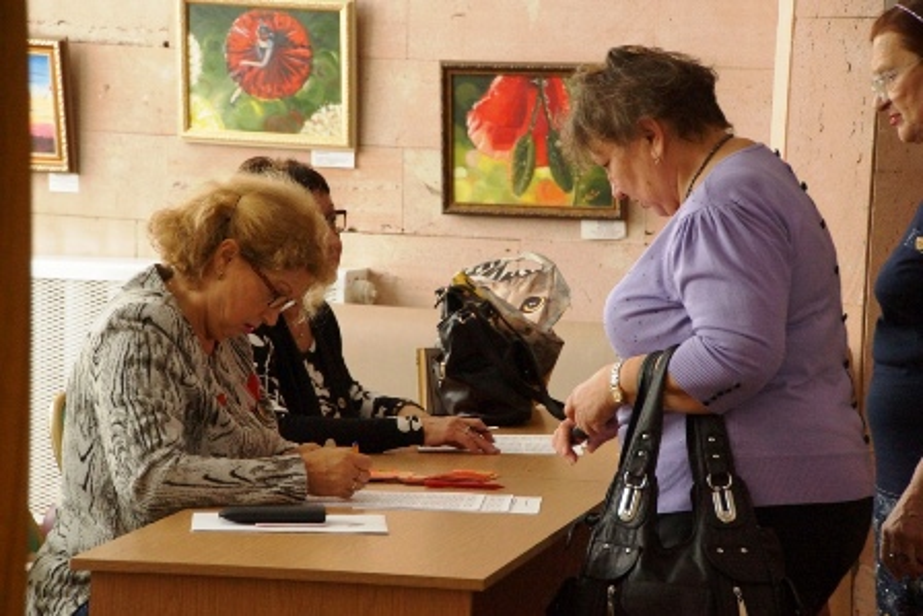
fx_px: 4616
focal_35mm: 180
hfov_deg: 11.4
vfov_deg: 7.6
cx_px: 462
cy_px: 308
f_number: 6.3
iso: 2000
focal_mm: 120
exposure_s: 1/250
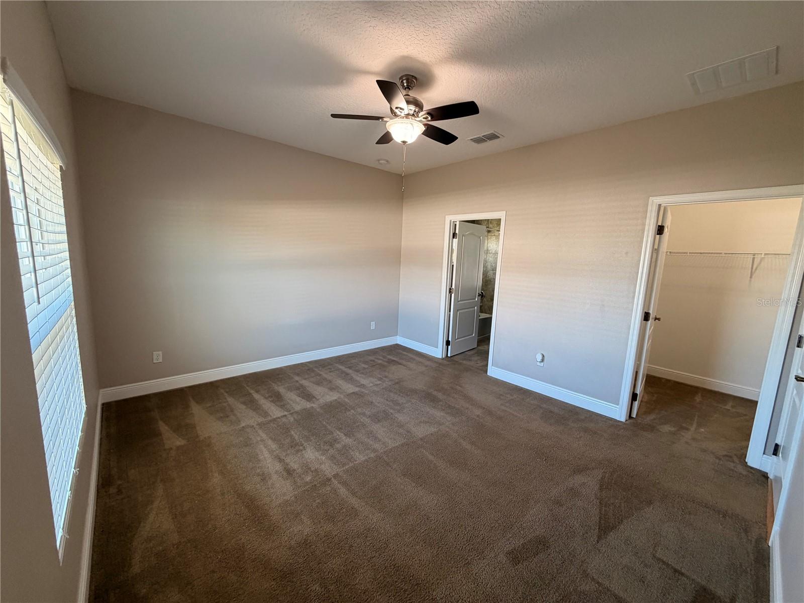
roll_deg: -2.2
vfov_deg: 85.7
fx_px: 325
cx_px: 402
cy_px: 302
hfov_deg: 102.1
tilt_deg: -9.3
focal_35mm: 14
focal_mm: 2.22
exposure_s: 1/60
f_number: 2.2
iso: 160
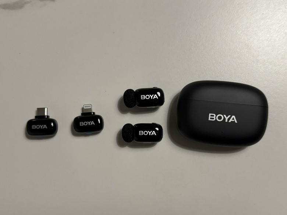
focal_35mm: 24
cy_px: 108
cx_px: 144
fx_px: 199
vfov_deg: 56.8
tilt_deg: -86.9
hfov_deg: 71.6
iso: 160
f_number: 1.78
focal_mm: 6.76
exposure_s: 1/120
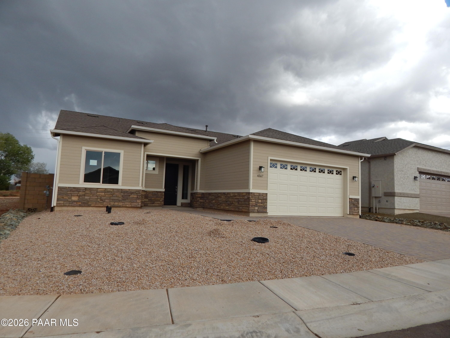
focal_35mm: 22
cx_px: 225
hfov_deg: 76.4
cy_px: 169
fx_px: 286
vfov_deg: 61.1
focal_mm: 4
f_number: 3
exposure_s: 1/800
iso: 125
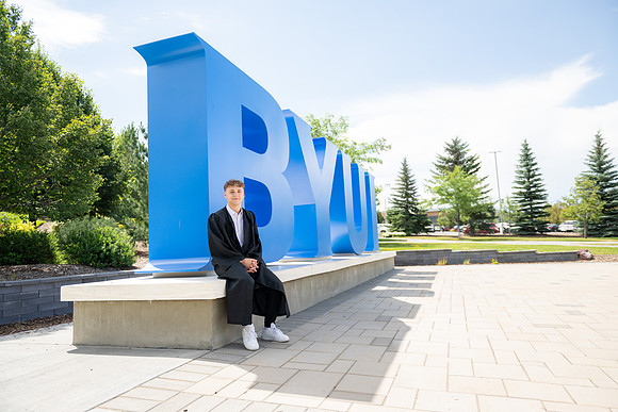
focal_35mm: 24
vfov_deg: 53.2
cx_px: 309
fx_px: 412
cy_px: 206
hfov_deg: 73.7
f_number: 2.8
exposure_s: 1/1250
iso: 100
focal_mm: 24
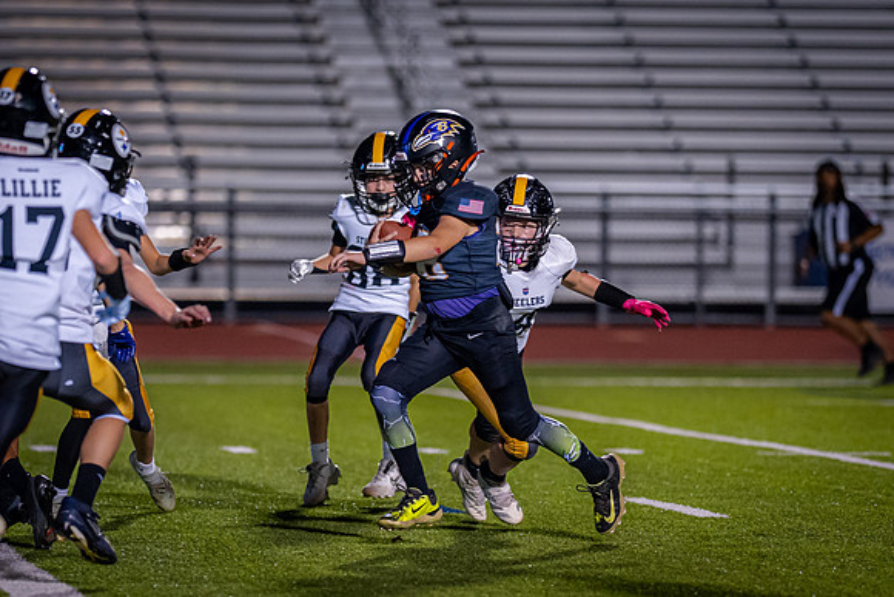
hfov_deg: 7.3
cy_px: 363
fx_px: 7028
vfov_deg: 4.9
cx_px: 389
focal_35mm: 283
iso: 1600
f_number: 1.8
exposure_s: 1/1250
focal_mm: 135
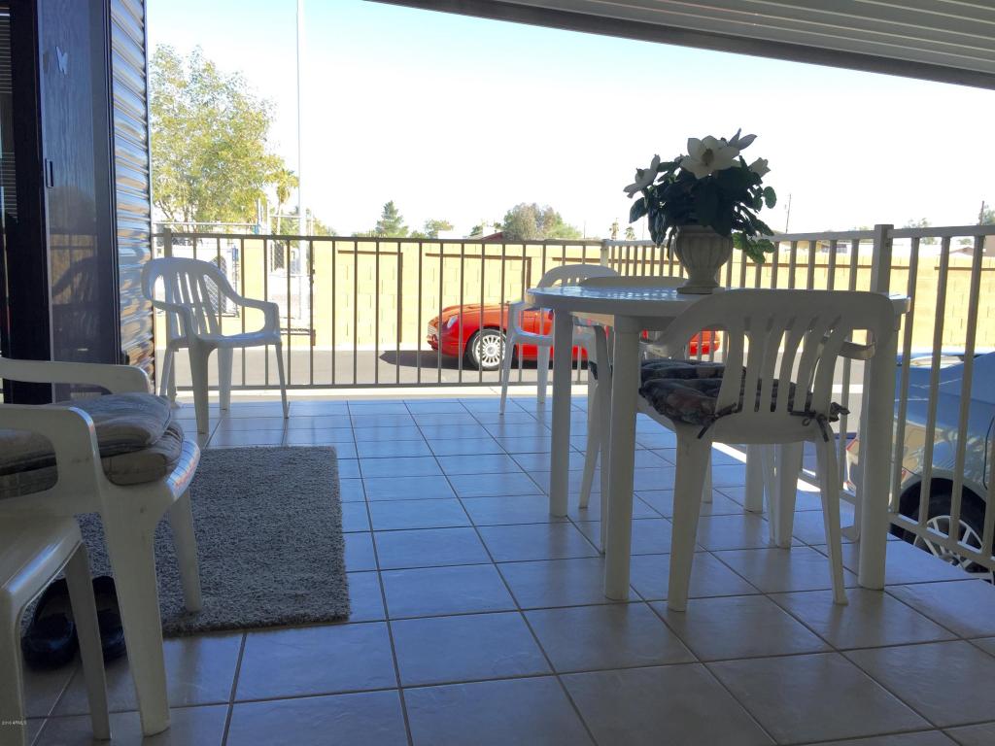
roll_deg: -1.2
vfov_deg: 48.2
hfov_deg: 61.7
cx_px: 498
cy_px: 373
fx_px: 834
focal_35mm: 29
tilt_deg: -7.7
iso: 32
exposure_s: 1/373
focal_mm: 4.15
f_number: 2.2
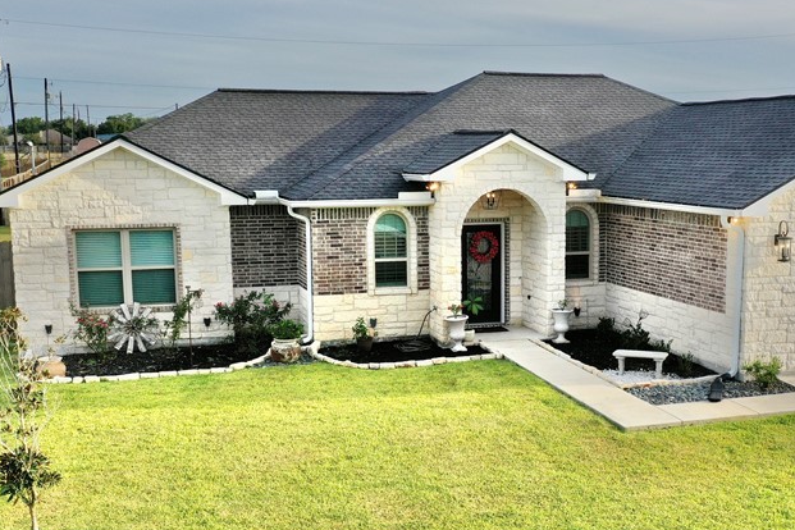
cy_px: 332
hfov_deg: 39.9
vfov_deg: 27.4
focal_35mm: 49
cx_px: 520
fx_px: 1082
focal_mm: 10.26
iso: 100
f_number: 5
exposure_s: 1/320
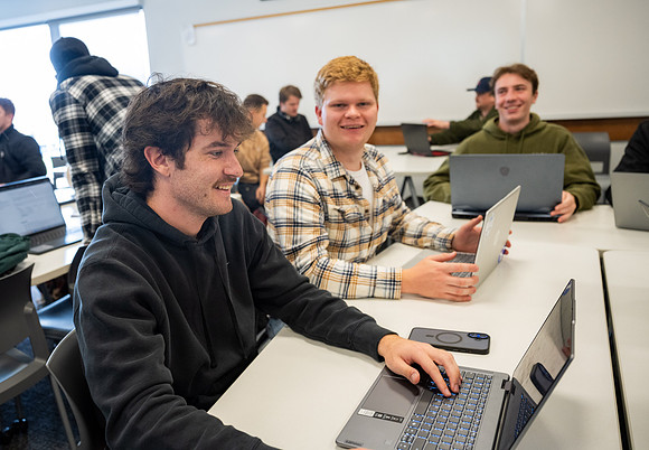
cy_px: 203
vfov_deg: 44.1
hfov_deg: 60.4
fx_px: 555
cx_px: 279
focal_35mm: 30
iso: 800
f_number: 3.2
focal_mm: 27
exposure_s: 1/160
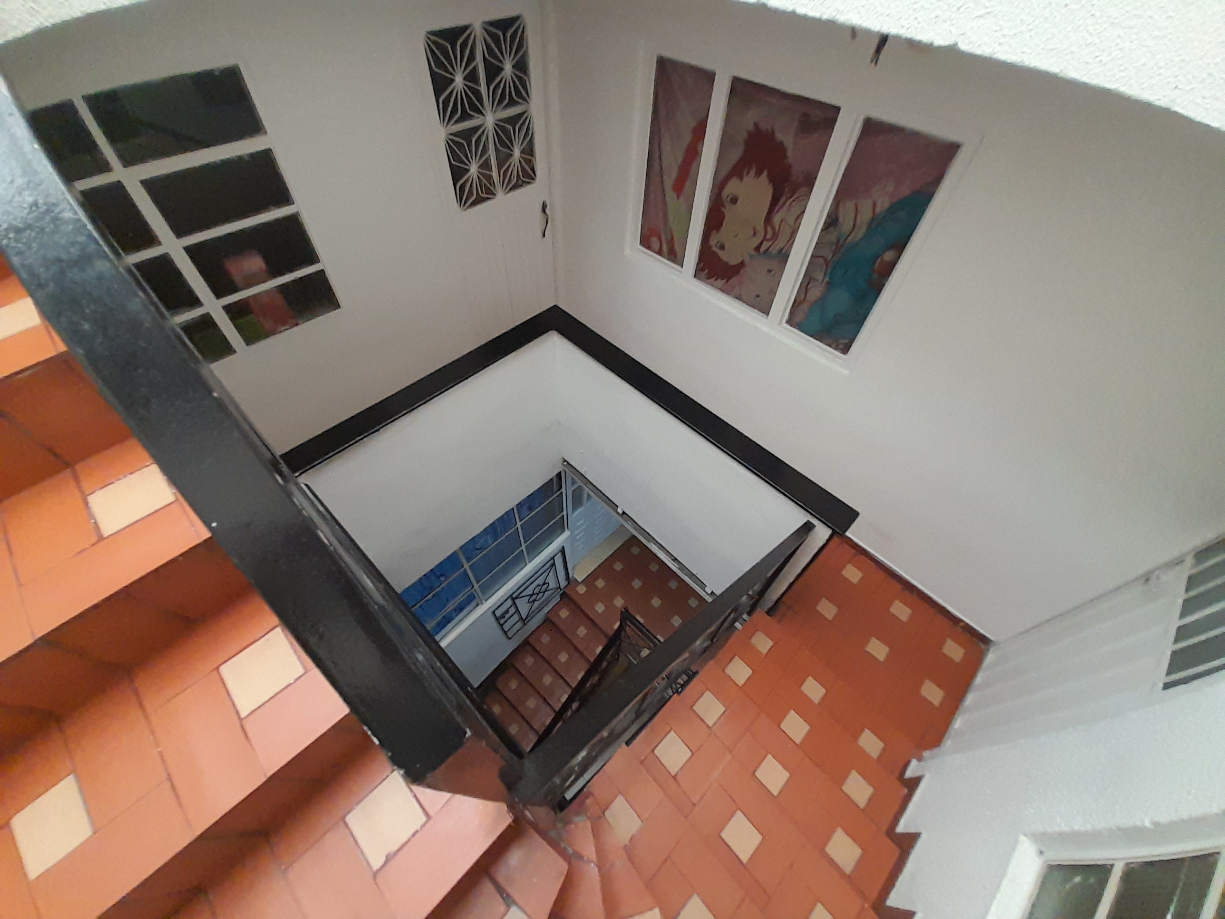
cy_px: 460
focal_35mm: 13
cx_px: 612
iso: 200
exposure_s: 1/50
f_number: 2.2
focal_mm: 1.13
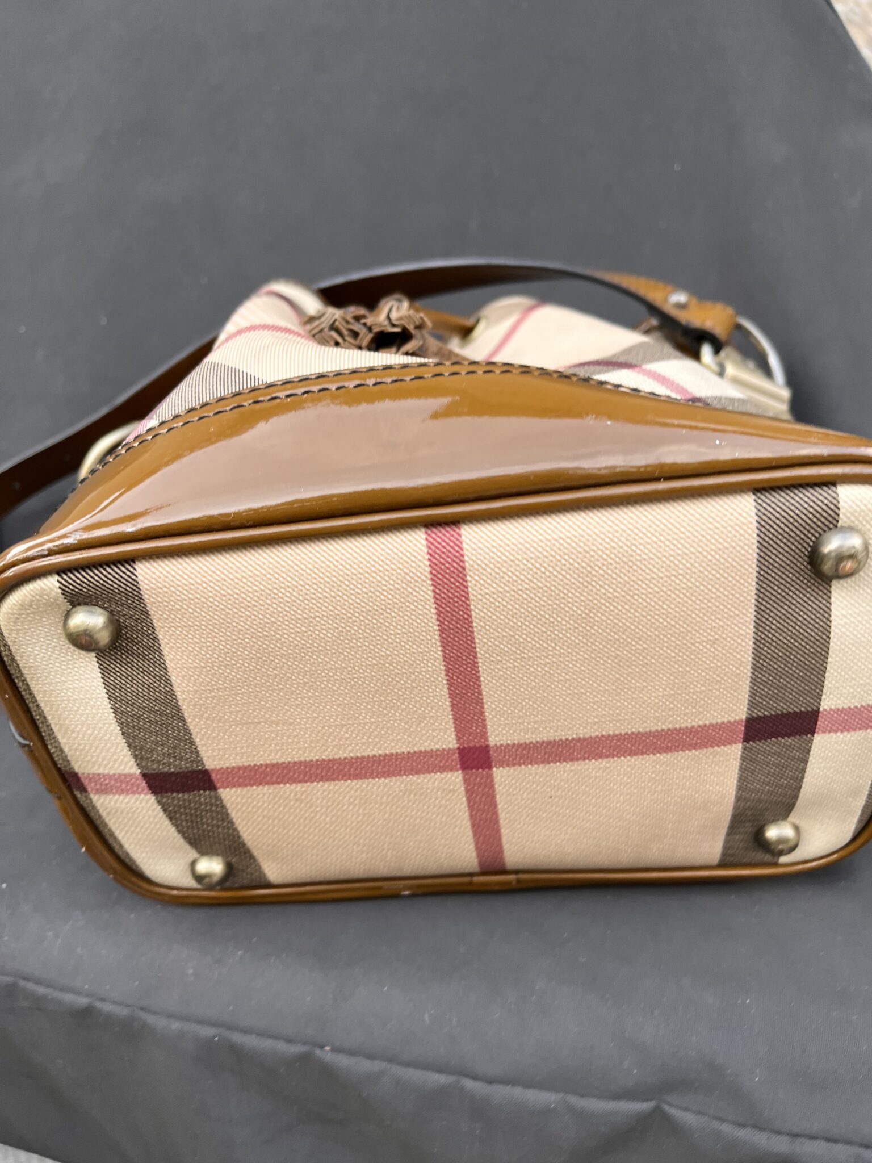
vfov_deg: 67.3
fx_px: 873
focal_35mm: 26
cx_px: 436
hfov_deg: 53.1
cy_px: 582
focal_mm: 5.1
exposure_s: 1/121
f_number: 1.6
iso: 64
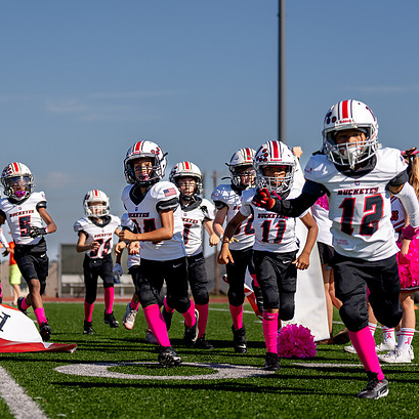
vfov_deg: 14.3
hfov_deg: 14.3
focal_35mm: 122
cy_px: 227
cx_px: 175
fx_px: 1671
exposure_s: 1/5000
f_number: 2.8
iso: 200
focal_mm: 70
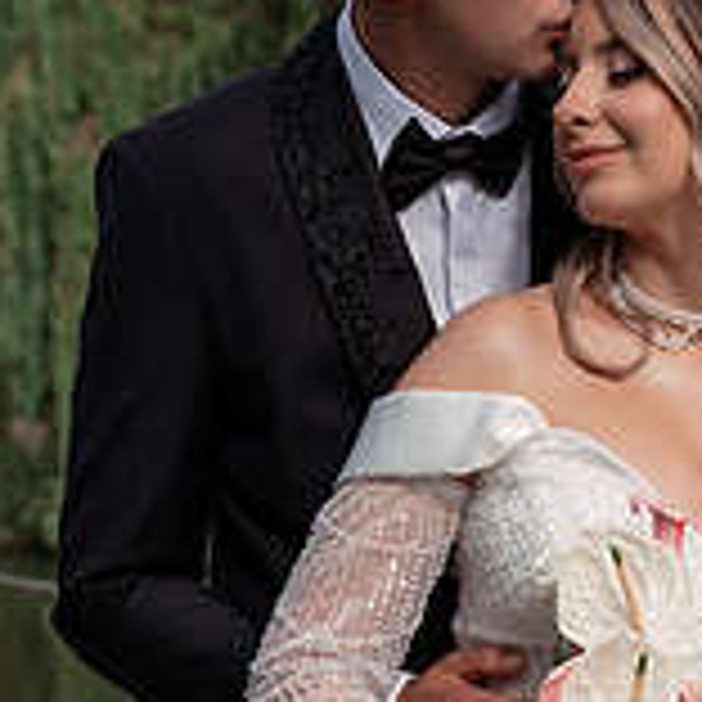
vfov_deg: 10.5
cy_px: 432
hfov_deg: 10.5
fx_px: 3809
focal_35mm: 166
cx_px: 650
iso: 160
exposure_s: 1/500
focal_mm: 68
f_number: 5
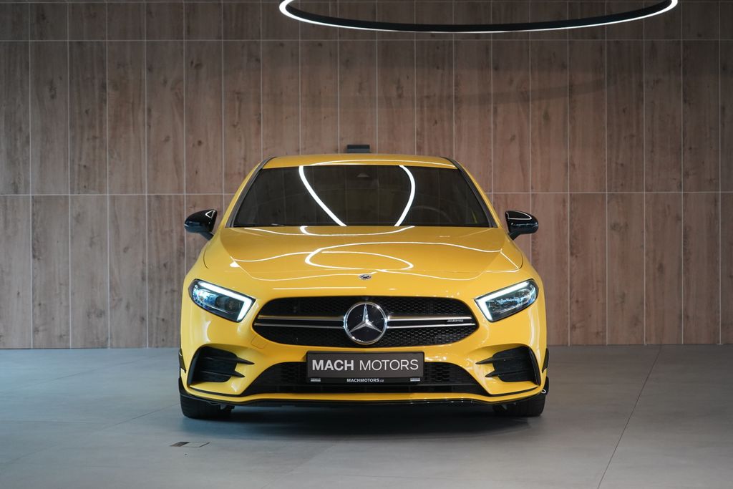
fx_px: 1425
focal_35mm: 70
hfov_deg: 28.8
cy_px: 244
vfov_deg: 19.5
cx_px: 366
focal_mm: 70
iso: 3200
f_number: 5.6
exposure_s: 1/160
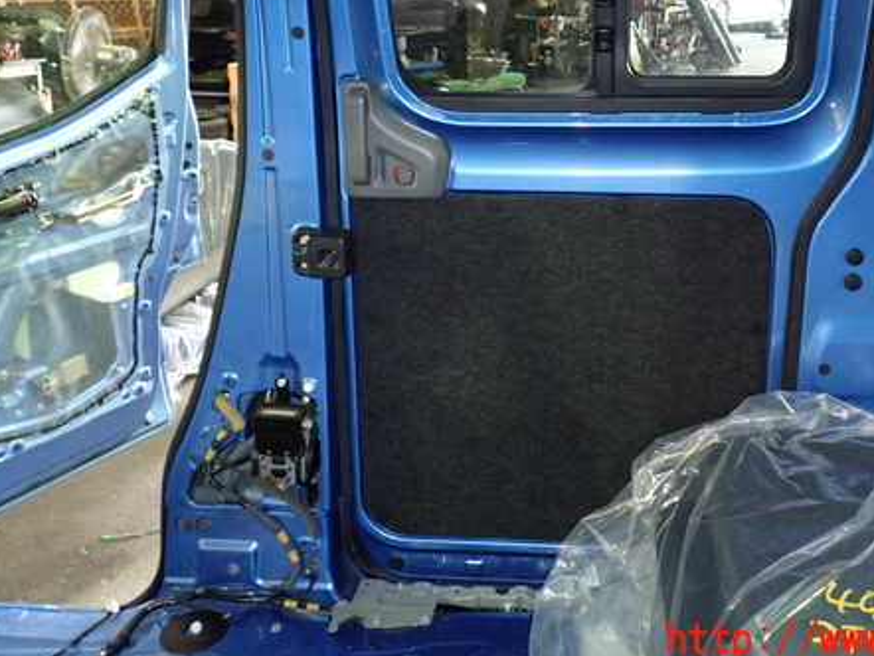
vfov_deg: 37.4
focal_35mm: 38
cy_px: 221
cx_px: 520
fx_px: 960
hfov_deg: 48.7
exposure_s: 1/30
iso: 500
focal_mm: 5.05
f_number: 2.2
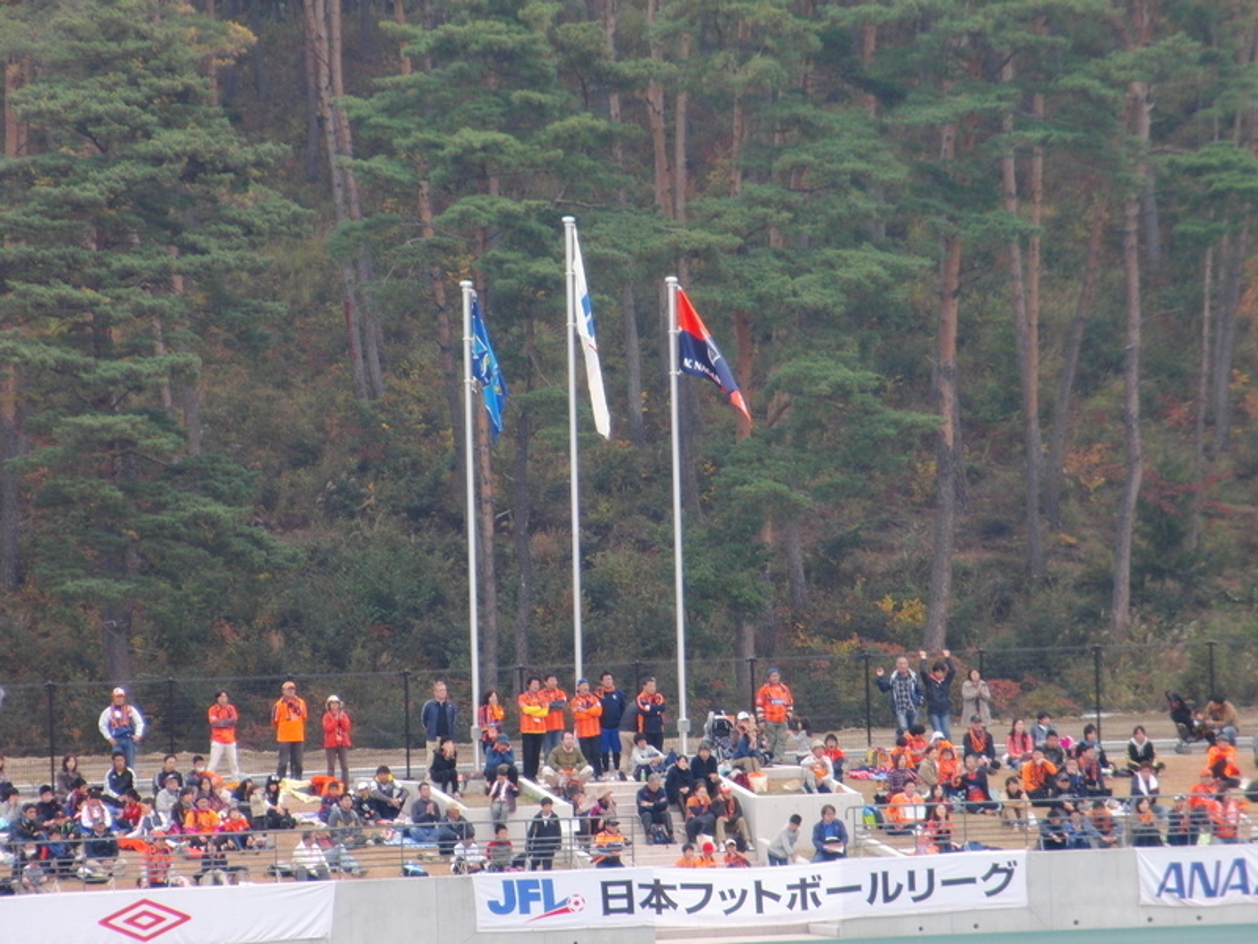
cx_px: 629
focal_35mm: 240
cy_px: 472
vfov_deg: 6.2
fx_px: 8722
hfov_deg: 8.2
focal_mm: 43
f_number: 5.7
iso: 100
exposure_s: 1/80
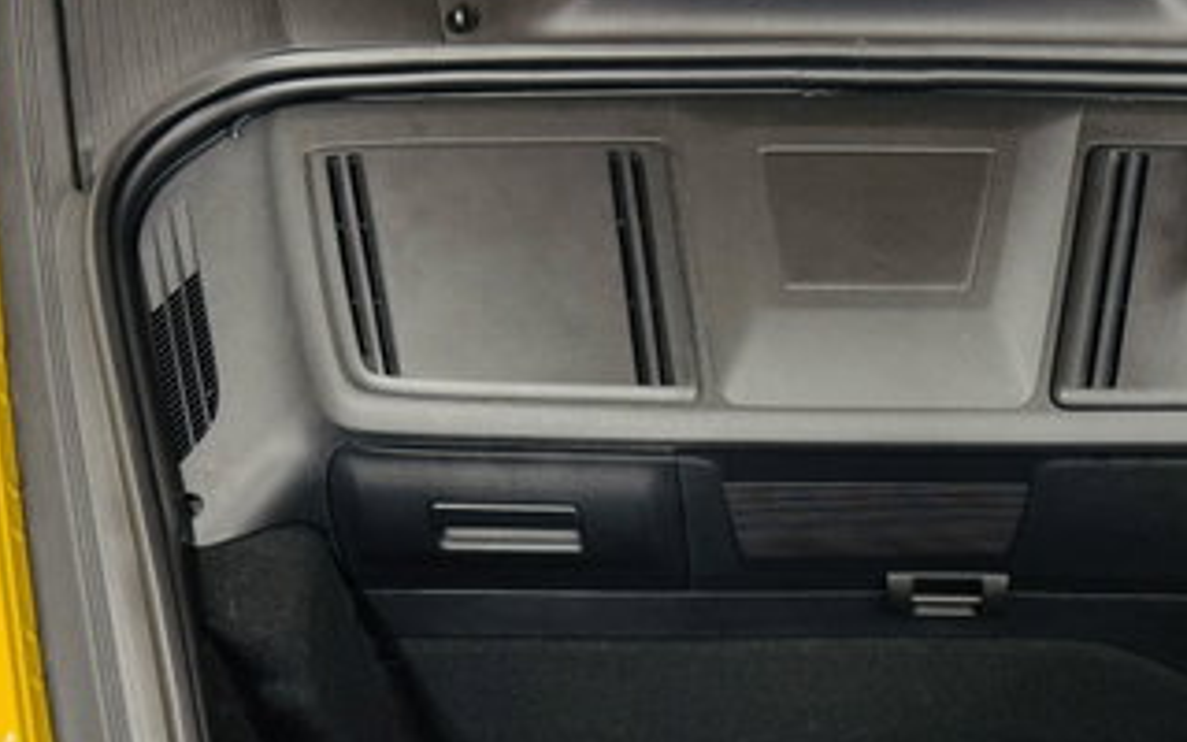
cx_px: 868
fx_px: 1973
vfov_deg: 20.9
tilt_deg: -53.3
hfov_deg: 32.9
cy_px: 631
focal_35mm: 61
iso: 100
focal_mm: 6.76
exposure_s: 1/50
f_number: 1.78
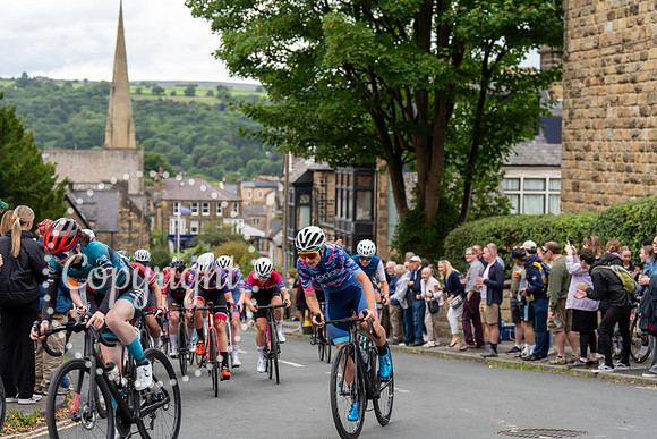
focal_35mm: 70
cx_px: 328
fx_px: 1278
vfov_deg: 19.5
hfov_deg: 28.8
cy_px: 220
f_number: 3.5
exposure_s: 1/500
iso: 500
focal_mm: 70
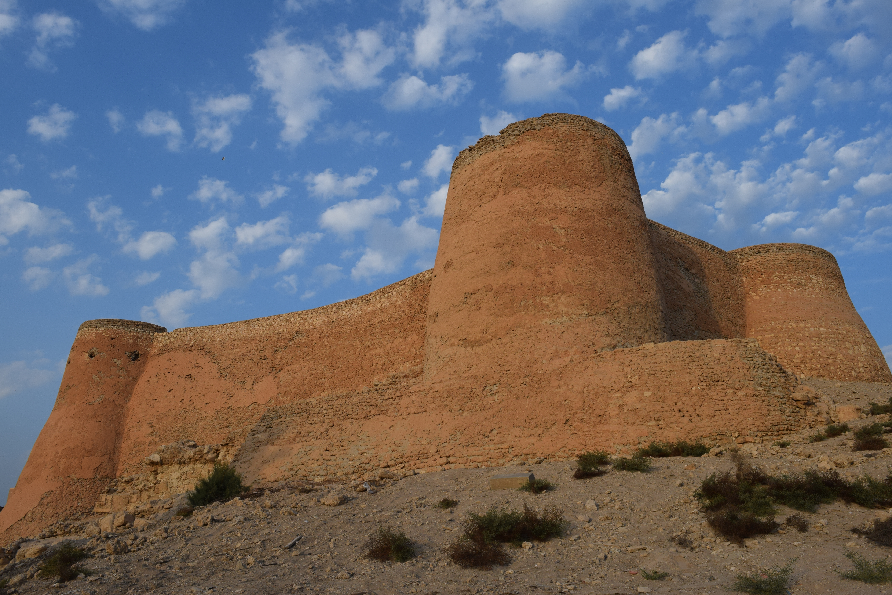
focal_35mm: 27
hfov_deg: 67.4
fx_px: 669
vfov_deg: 47.9
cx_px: 446
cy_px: 298
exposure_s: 1/320
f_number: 9
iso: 200
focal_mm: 18
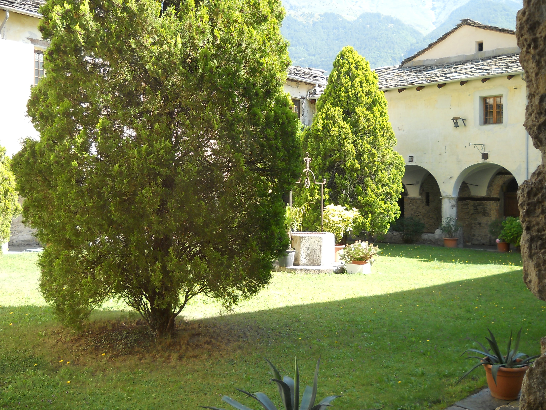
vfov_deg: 35.1
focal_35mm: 41
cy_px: 205
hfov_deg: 45.8
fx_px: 647
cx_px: 273
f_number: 3.1
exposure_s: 1/125
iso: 80
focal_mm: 6.72
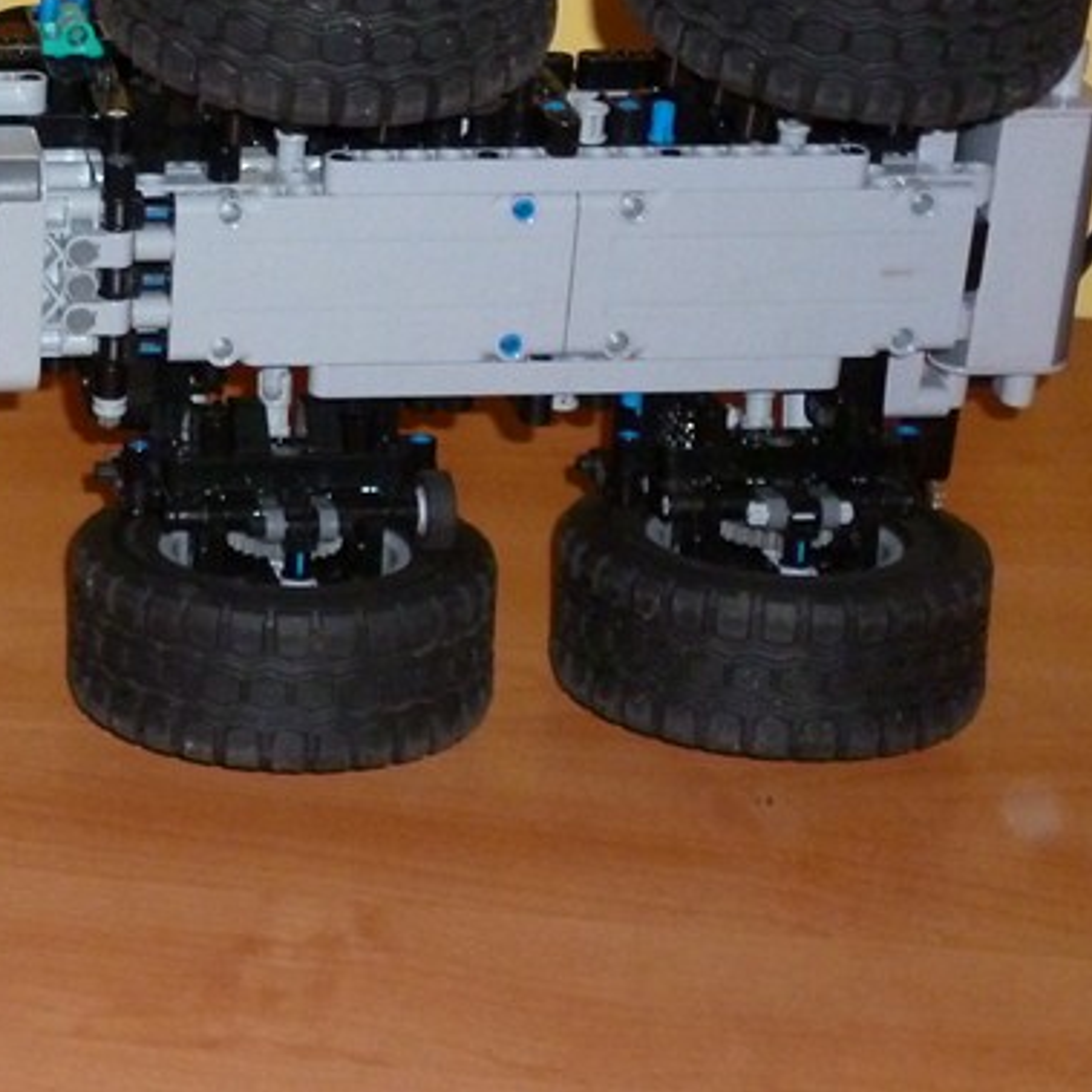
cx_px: -222
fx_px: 3498
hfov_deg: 17.0
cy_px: 311
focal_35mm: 98
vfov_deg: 17.7
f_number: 3.7
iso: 400
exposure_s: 1/60
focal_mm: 7.3
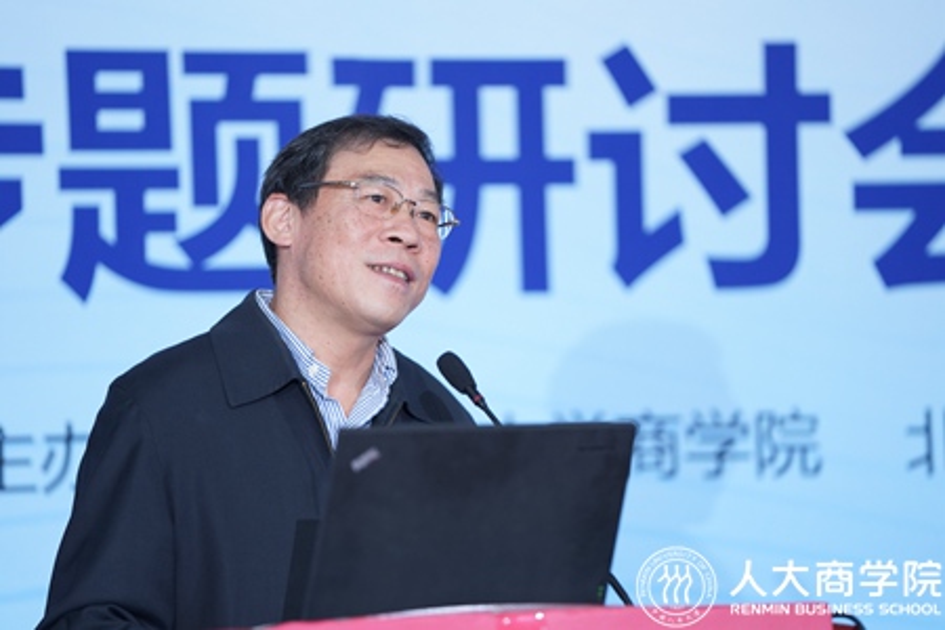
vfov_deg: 7.4
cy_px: 315
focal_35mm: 186
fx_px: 4882
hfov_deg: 11.1
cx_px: 472
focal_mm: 186
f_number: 2.8
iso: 1250
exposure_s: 1/200
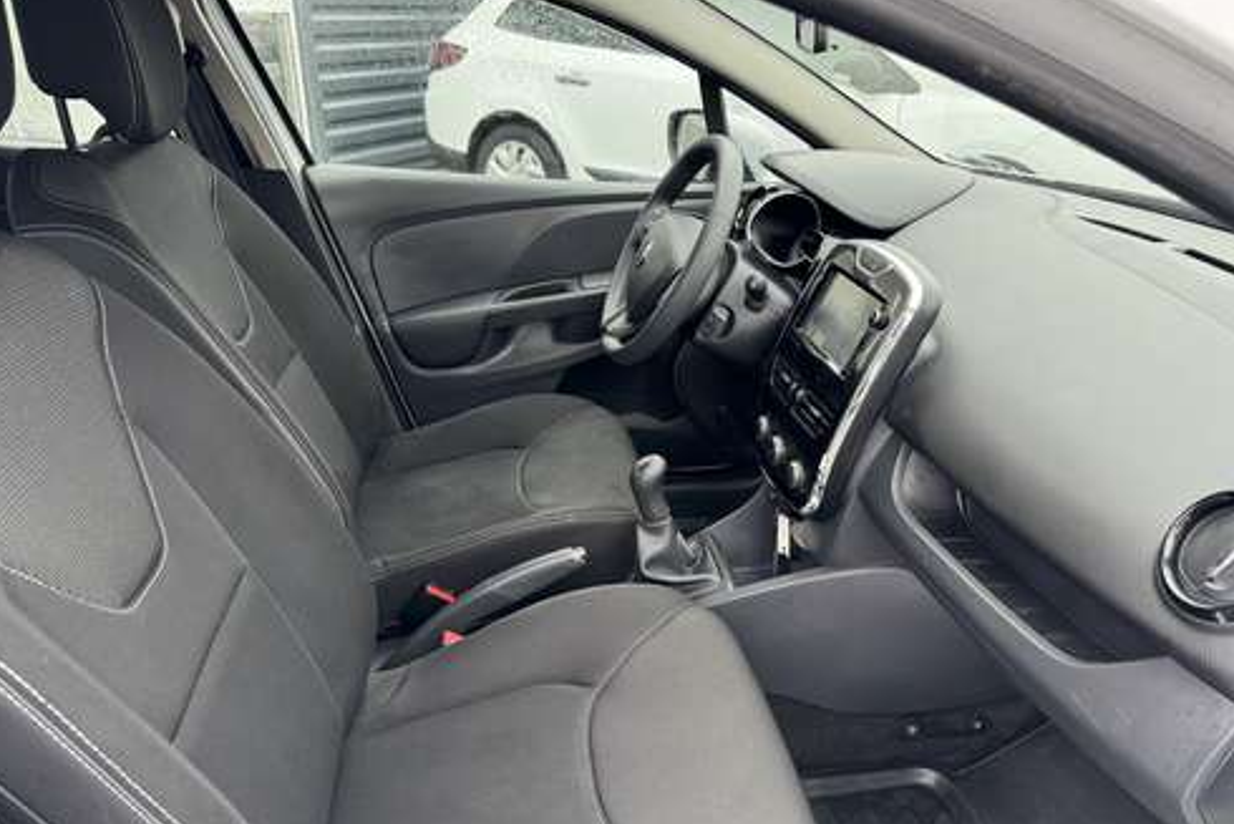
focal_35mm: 26
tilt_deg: -27.7
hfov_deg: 69.4
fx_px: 891
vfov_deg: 49.5
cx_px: 630
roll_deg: -1.4
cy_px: 465
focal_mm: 6.86
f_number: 1.78
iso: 200
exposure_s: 1/121
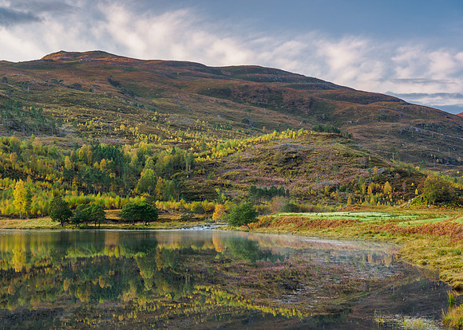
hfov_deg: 25.7
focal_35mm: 77
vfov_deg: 18.5
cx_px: 232
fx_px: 1016
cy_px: 171
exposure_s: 1/5
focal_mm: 38
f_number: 7.1
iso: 200
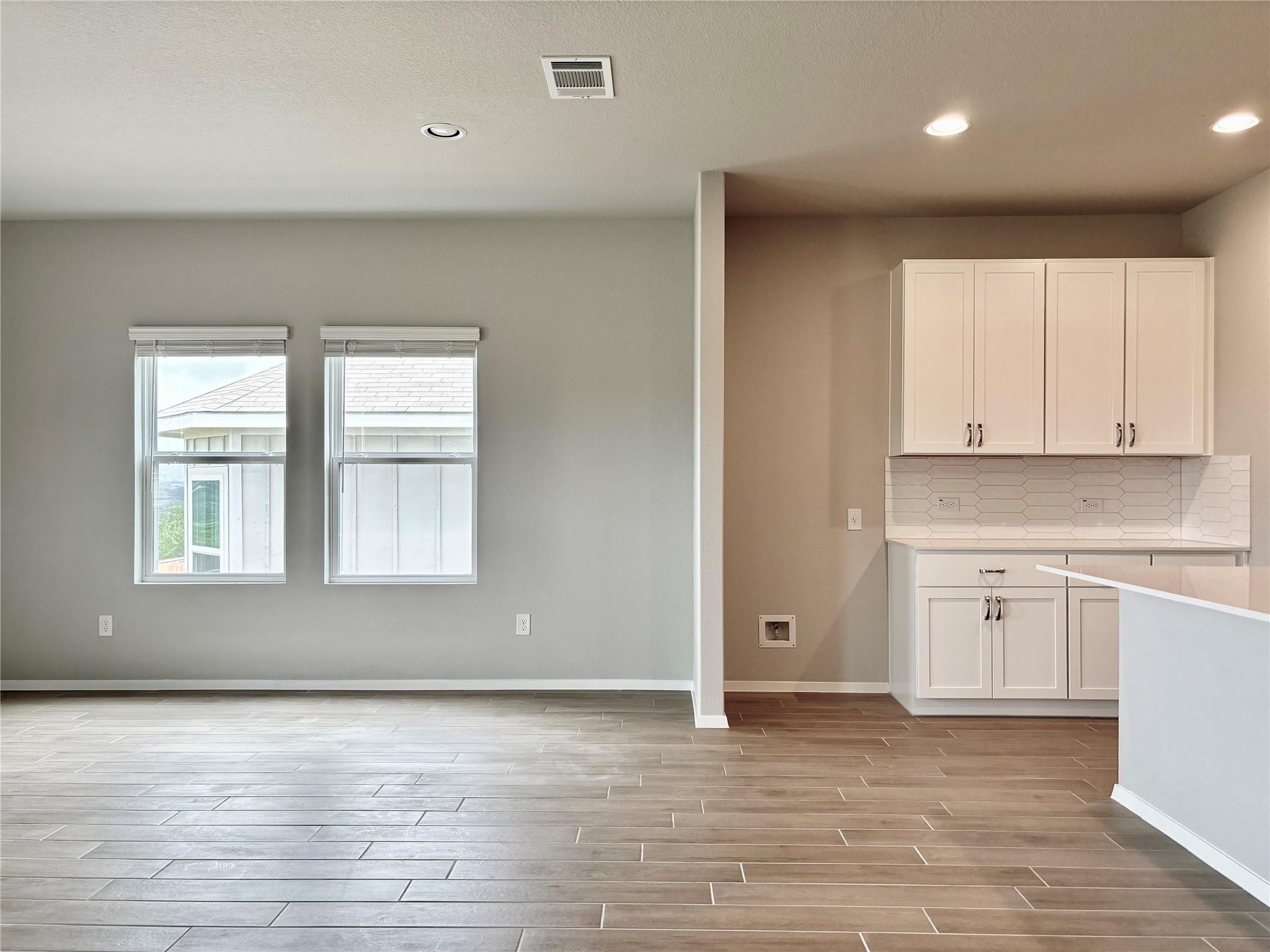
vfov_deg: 53.1
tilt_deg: -0.5
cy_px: 476
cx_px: 635
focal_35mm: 26
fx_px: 954
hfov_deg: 67.3
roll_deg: +0.1
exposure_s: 1/120
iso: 80
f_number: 1.6
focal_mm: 5.96
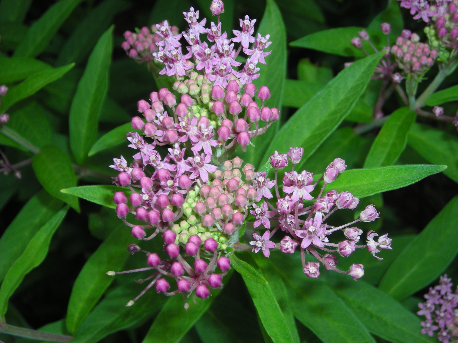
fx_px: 860
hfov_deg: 29.8
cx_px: 229
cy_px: 172
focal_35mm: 65
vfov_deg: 22.6
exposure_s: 1/120
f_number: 3.9
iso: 50
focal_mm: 10.8
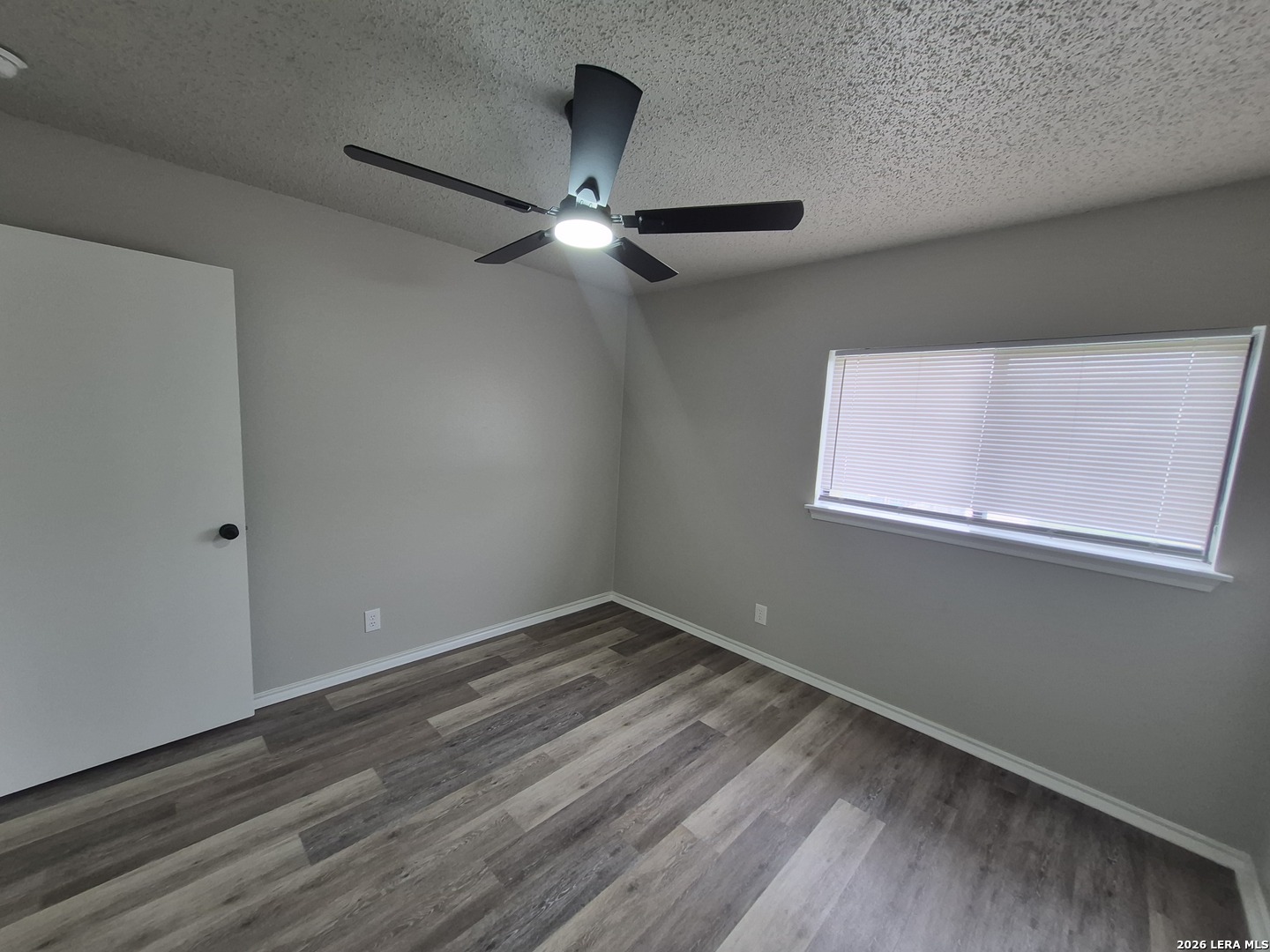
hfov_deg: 106.2
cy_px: 476
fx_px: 477
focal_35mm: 13
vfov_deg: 89.9
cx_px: 635
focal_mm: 1.74
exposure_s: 1/60
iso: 125
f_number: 2.2
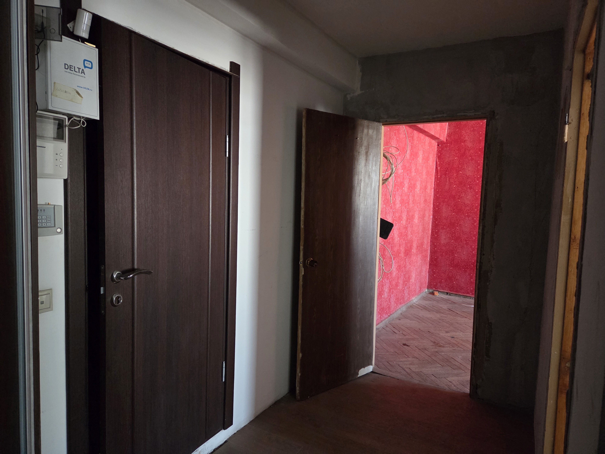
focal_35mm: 23
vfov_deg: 58.9
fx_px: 402
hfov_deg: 73.9
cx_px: 302
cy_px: 227
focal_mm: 5.4
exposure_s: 1/100
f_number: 1.8
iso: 1600
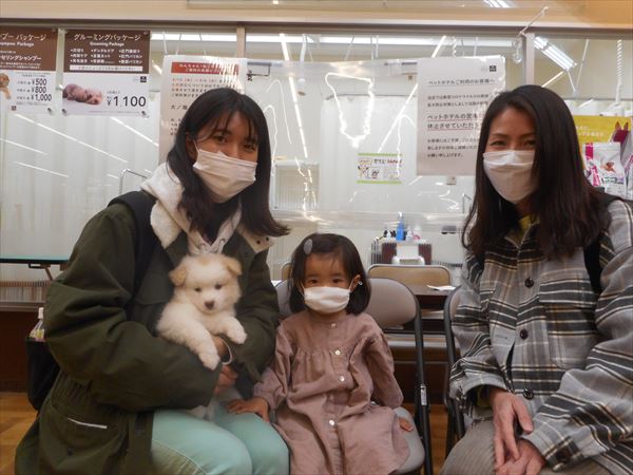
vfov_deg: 54.9
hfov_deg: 69.4
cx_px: 316
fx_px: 457
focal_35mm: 25
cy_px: 238
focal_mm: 4.5
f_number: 3.7
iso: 180
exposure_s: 1/30
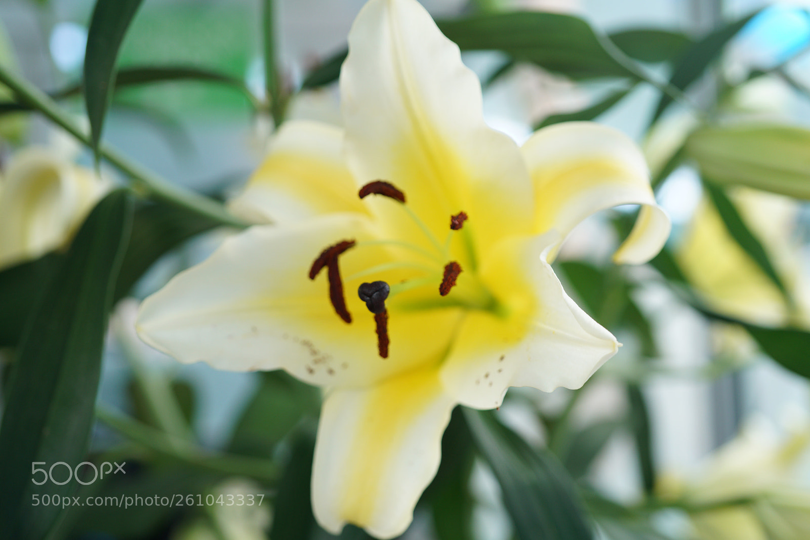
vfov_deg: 27.0
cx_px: 405
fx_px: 1125
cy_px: 270
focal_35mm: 50
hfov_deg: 39.6
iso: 400
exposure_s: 1/60
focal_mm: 50
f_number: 3.5
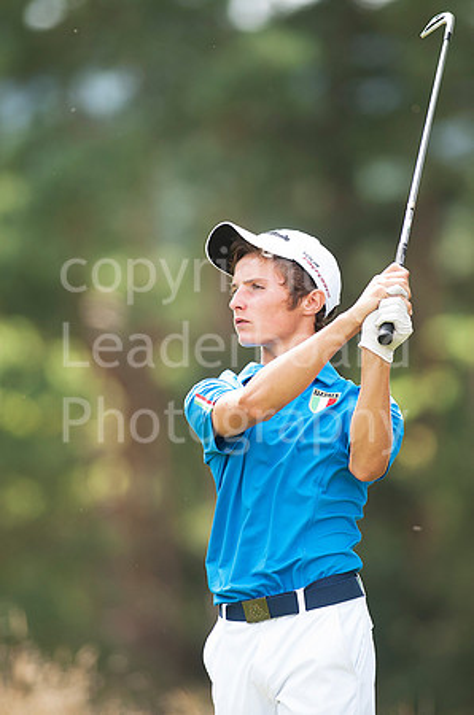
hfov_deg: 4.6
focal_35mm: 300
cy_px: 358
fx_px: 5952
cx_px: 237
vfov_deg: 6.9
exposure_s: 1/1600
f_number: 4
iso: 400
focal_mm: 300
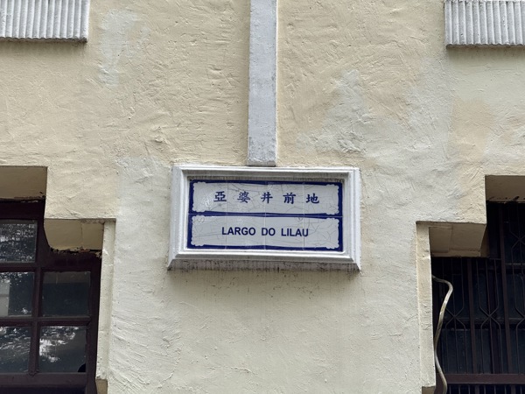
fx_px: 1820
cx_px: 262
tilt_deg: +25.9
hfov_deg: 16.4
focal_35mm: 120
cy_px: 197
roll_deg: -0.5
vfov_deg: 12.3
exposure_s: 1/151
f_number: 2.8
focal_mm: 15.66
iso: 64
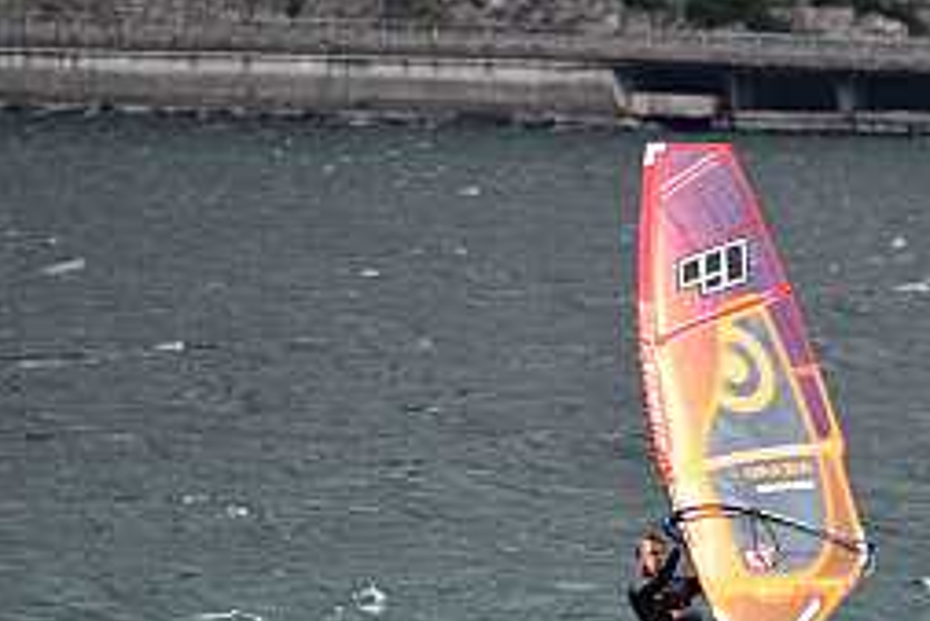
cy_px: 382
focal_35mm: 909
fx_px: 23495
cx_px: 790
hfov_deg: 2.3
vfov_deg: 1.5
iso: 400
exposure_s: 1/1250
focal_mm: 300
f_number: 5.6
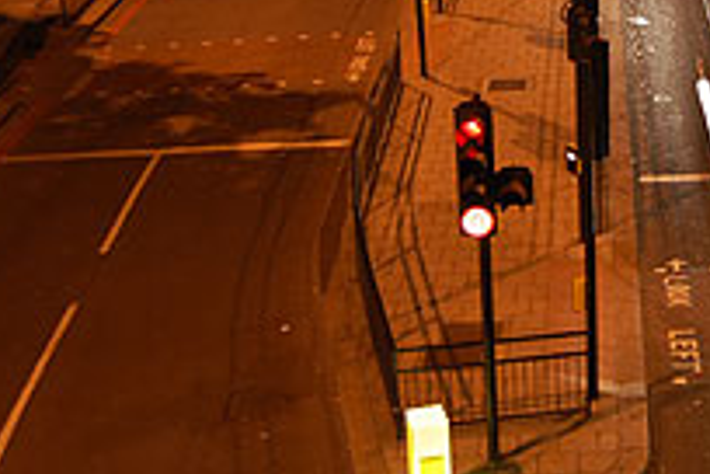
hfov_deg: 23.0
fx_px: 1696
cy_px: -5
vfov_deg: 15.6
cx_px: 651
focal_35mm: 86
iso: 200
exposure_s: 1/2
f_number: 4
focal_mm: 26
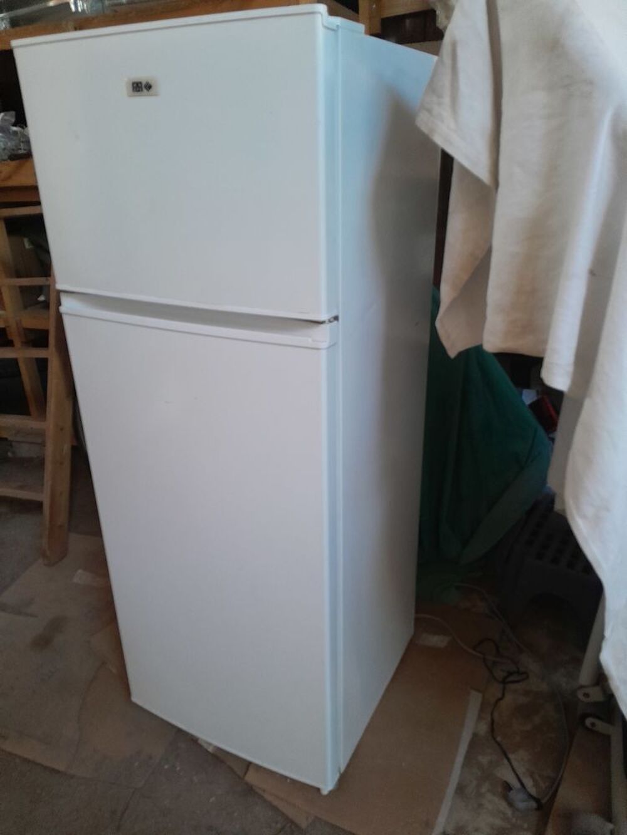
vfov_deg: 67.3
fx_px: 628
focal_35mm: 26
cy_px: 418
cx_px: 314
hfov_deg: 53.1
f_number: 1.8
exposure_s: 1/60
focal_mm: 3.98
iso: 500
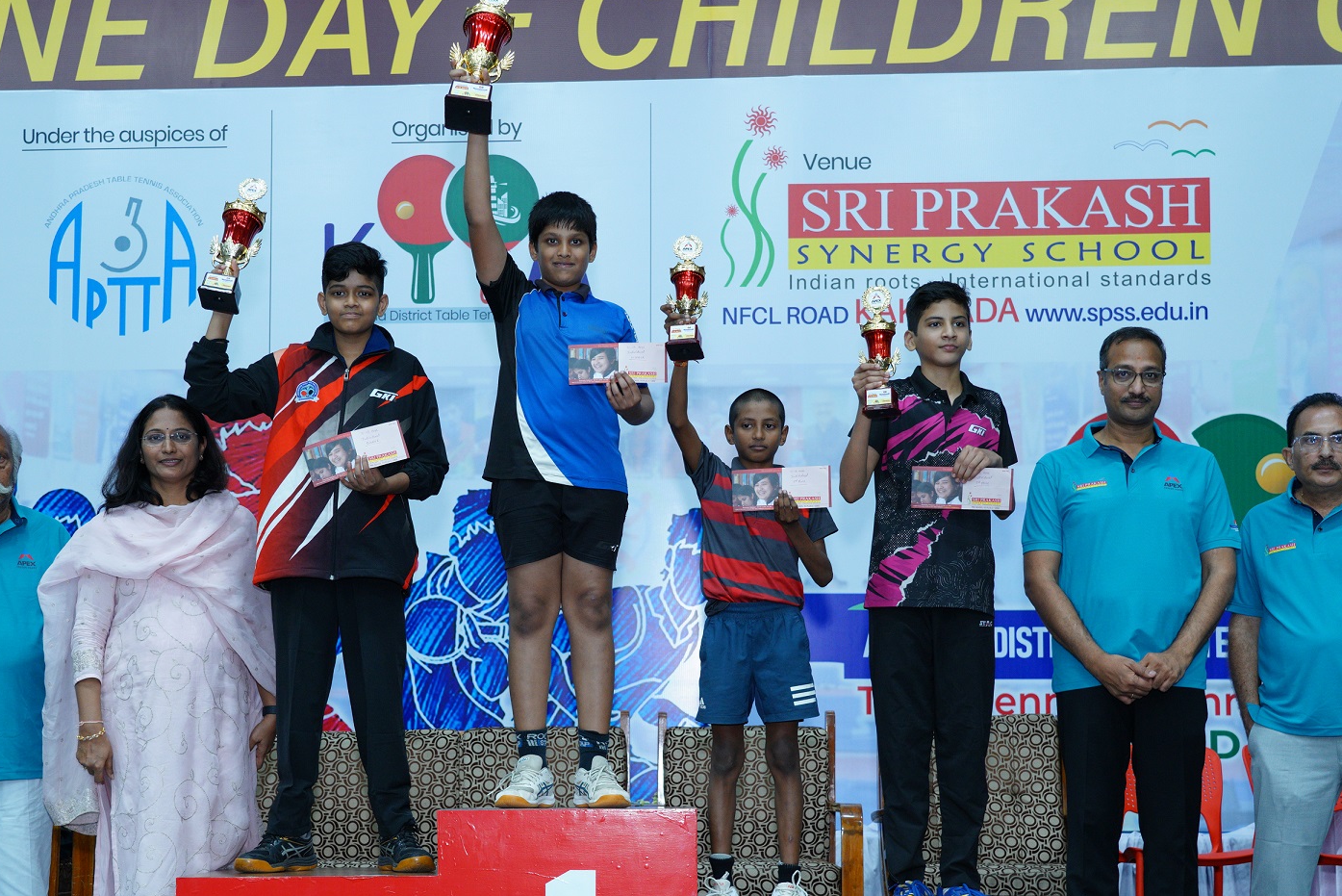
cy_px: 557
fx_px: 1939
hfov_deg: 38.1
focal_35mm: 52
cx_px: 598
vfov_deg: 25.9
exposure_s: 1/200
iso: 1000
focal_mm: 38
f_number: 4.5
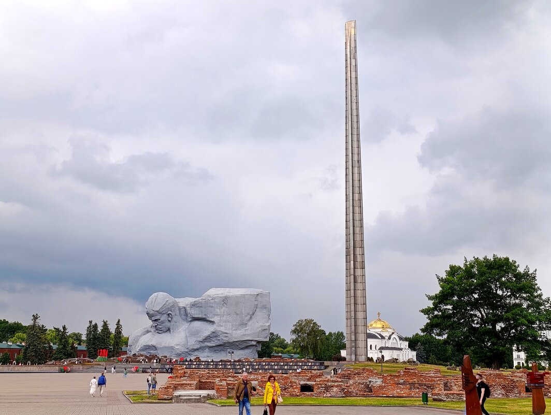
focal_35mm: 46
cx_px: 276
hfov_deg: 41.2
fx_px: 733
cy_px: 208
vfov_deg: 31.6
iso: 50
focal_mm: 6.11
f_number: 1.7
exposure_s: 1/185
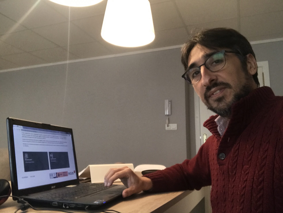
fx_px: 262
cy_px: 106
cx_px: 142
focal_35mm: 32
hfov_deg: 56.8
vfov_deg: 44.2
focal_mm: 2.87
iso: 160
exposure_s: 1/25
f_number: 2.2
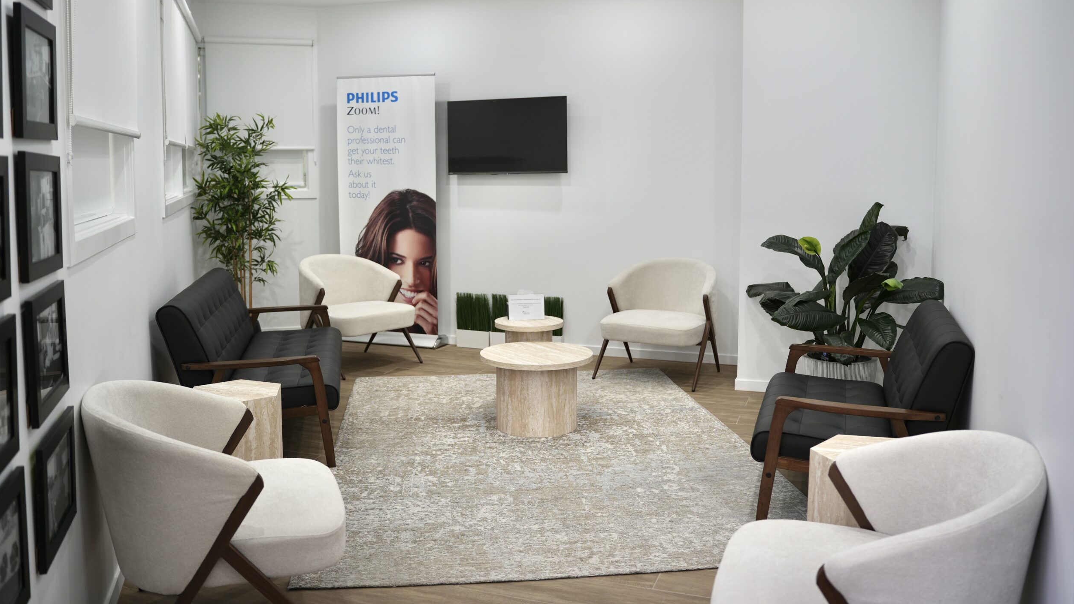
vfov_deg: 38.8
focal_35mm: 30
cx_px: 541
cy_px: 239
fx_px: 854
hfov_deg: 64.3
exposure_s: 1/50
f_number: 3.5
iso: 100
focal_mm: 28
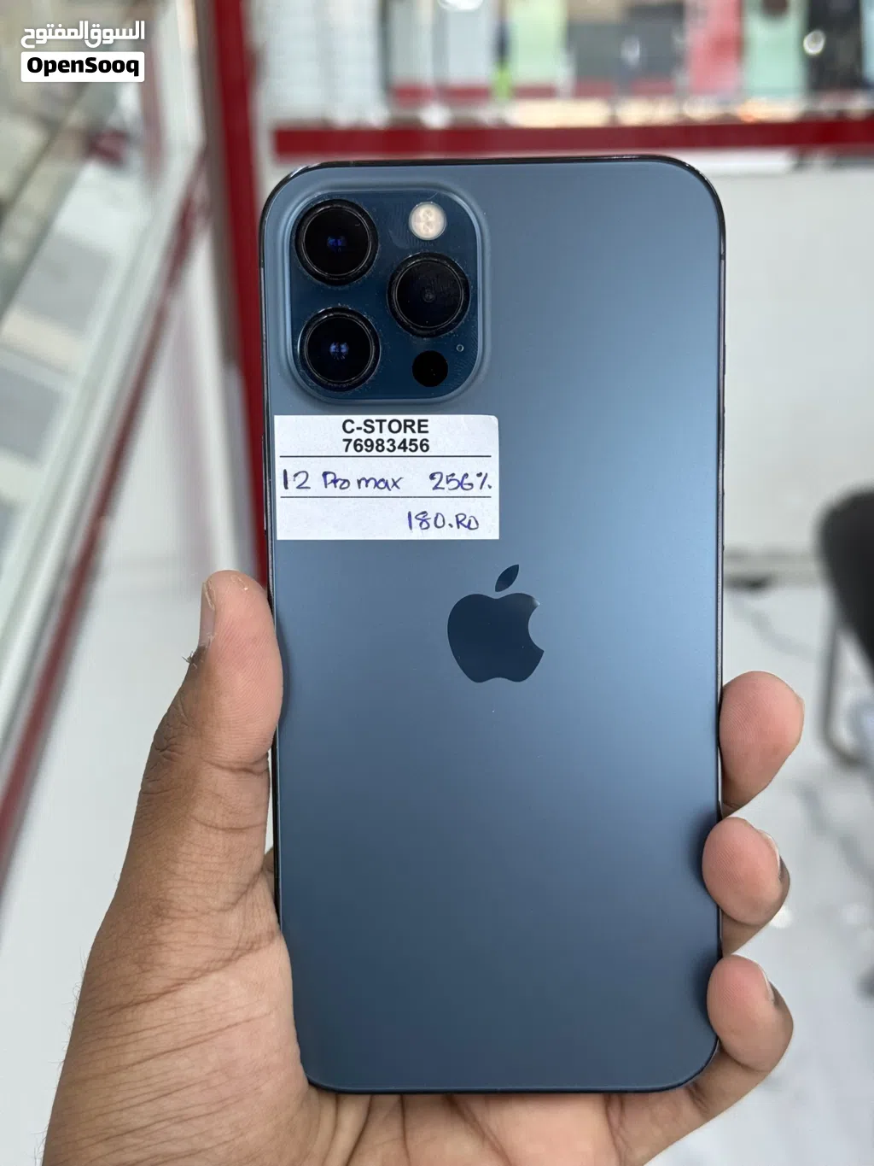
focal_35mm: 48
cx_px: 437
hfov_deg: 30.3
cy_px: 583
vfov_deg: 39.7
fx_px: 1616
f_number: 1.78
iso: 64
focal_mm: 6.76
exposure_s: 1/377
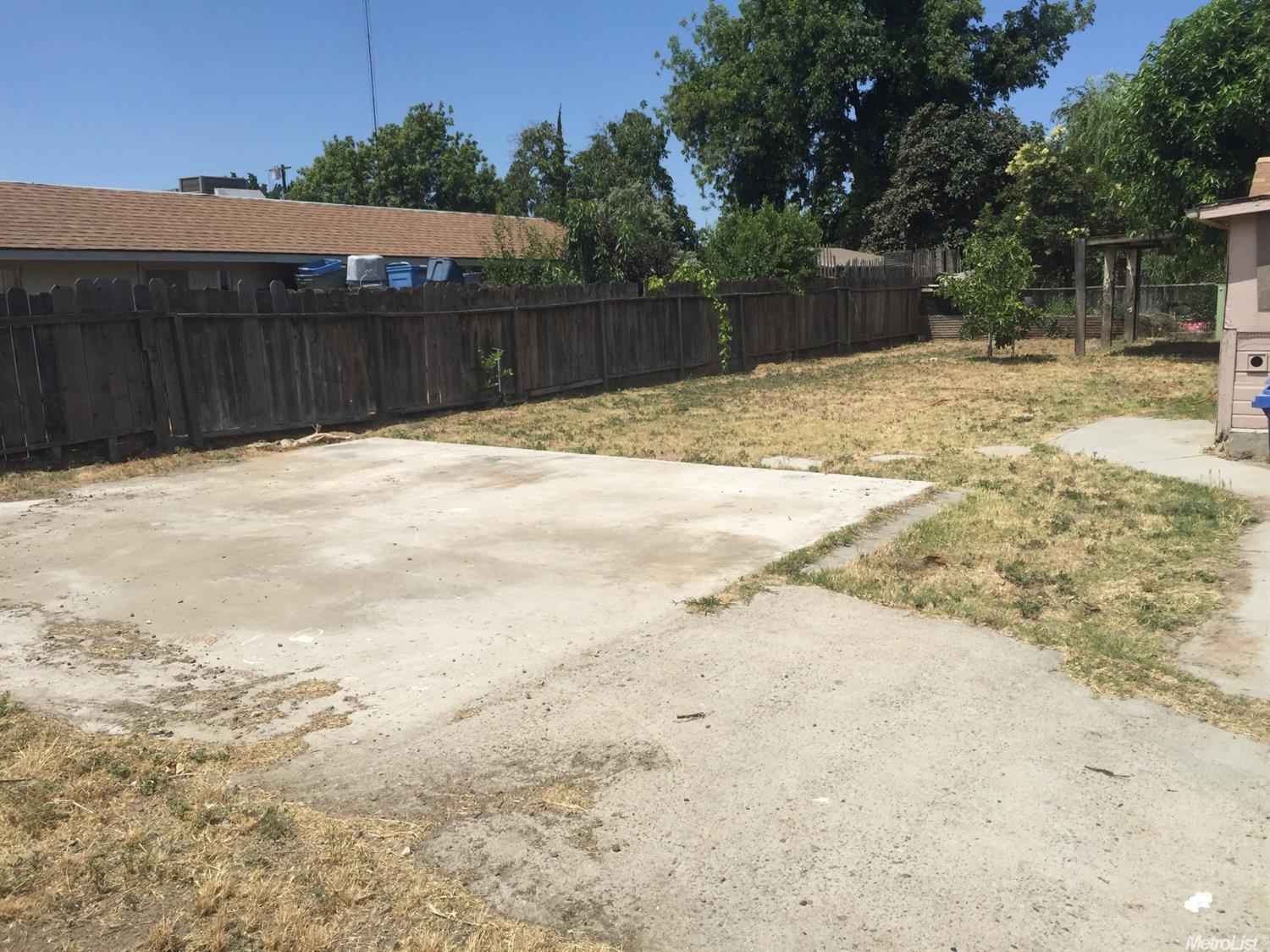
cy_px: 476
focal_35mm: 29
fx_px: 1064
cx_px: 635
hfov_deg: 61.7
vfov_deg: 48.2
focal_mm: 4.15
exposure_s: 1/3300
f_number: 2.2
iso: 32
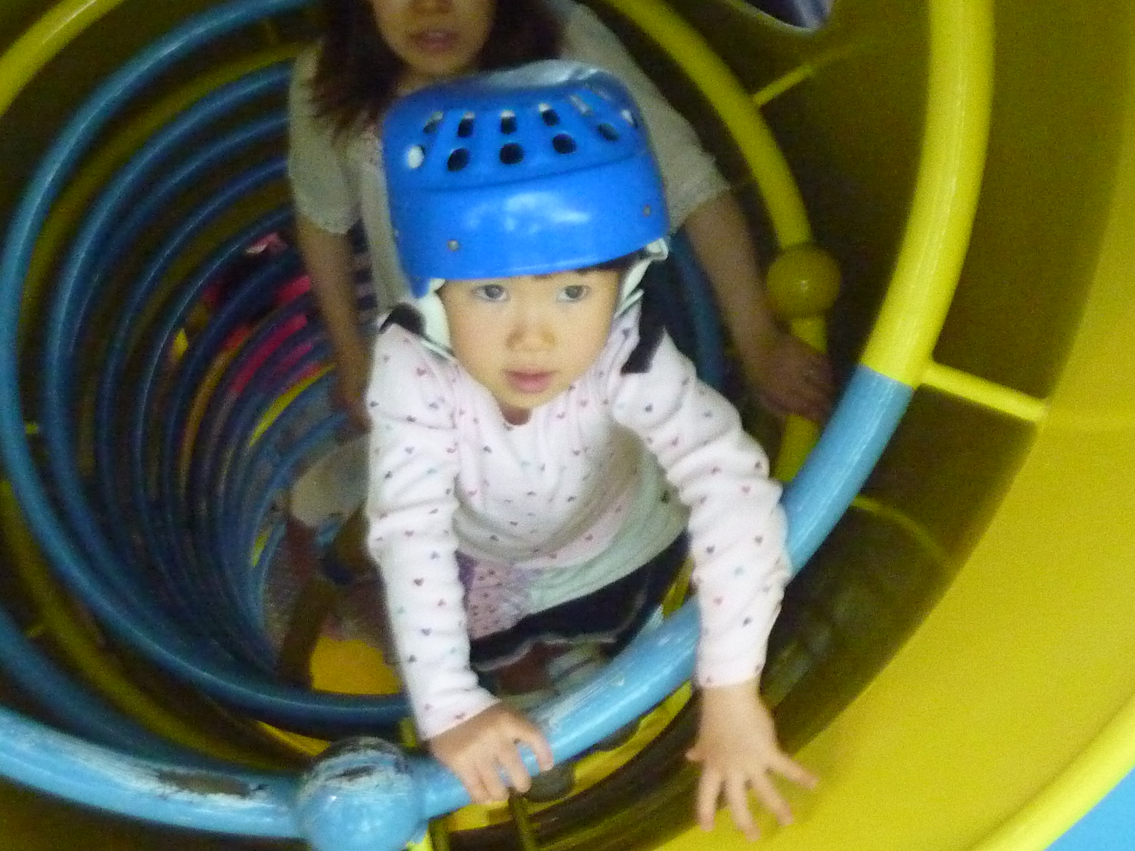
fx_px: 1672
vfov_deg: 28.6
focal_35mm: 51
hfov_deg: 37.5
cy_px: 426
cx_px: 568
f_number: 3.4
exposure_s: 1/100
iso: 800
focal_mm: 4.7
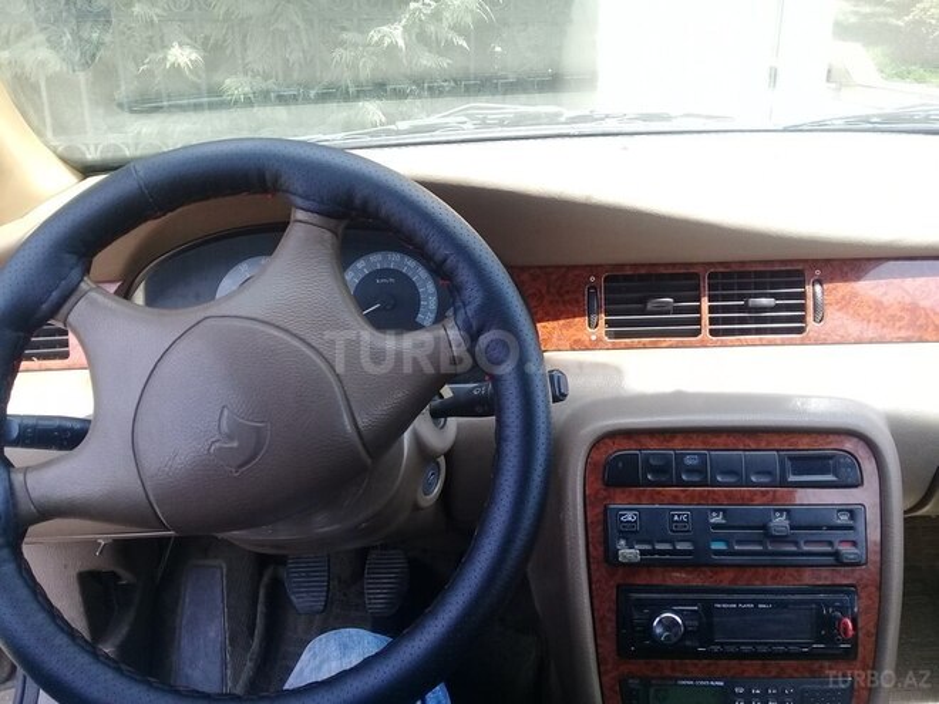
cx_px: 470
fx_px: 841
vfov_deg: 45.4
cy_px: 352
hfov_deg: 58.4
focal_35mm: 31
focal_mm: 3.3
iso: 50
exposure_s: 1/140
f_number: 2.2
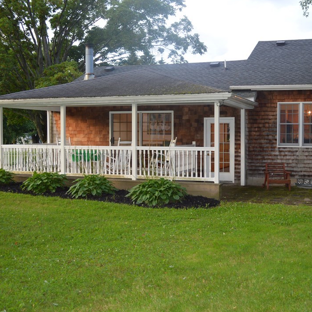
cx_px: 193
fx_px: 438
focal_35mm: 43
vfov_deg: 39.2
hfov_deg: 38.9
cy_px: 153
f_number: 4
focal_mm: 22
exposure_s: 1/60
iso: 400
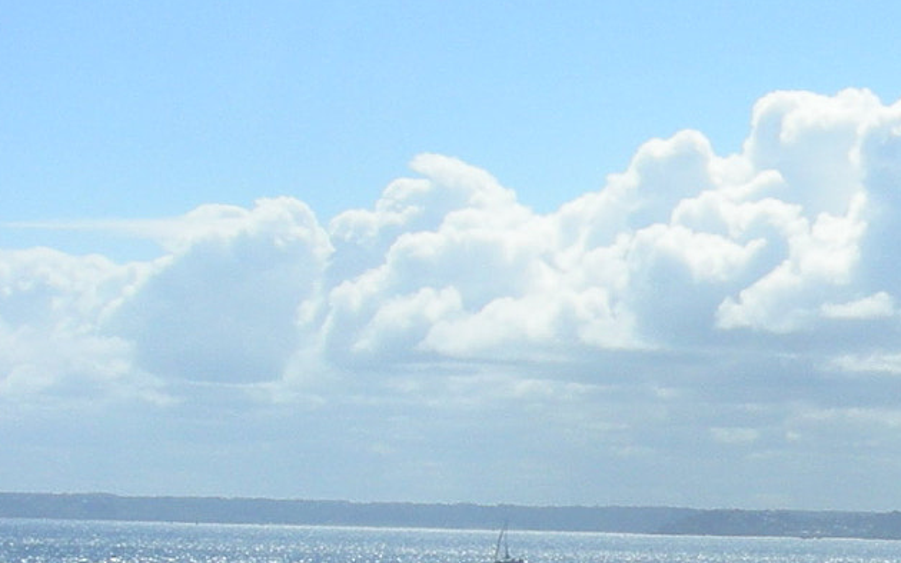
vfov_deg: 10.6
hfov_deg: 15.3
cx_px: 1432
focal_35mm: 124
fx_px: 3045
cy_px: 394
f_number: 7.6
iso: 64
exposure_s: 1/333
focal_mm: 7.5
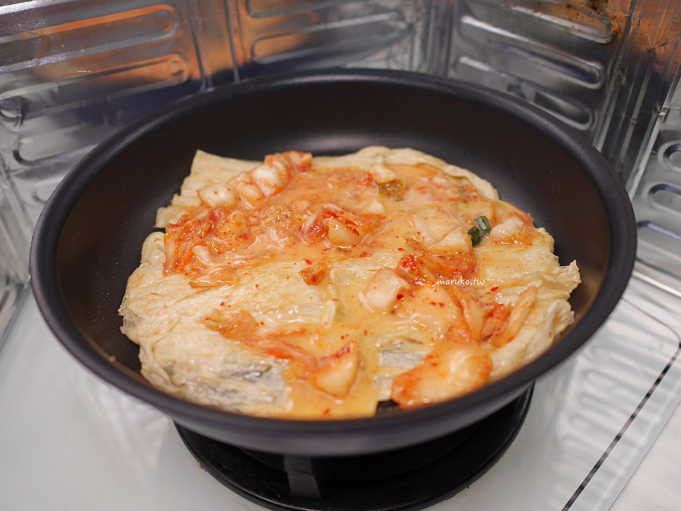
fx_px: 590
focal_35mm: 30
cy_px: 256
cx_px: 340
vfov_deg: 46.8
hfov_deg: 59.9
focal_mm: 15
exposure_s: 1/125
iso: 200
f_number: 1.8
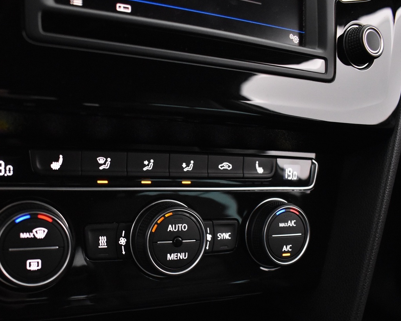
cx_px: 148
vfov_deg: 37.1
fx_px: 475
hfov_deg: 45.4
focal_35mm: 40
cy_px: 203
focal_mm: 18
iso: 3200
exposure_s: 1/40
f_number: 3.5
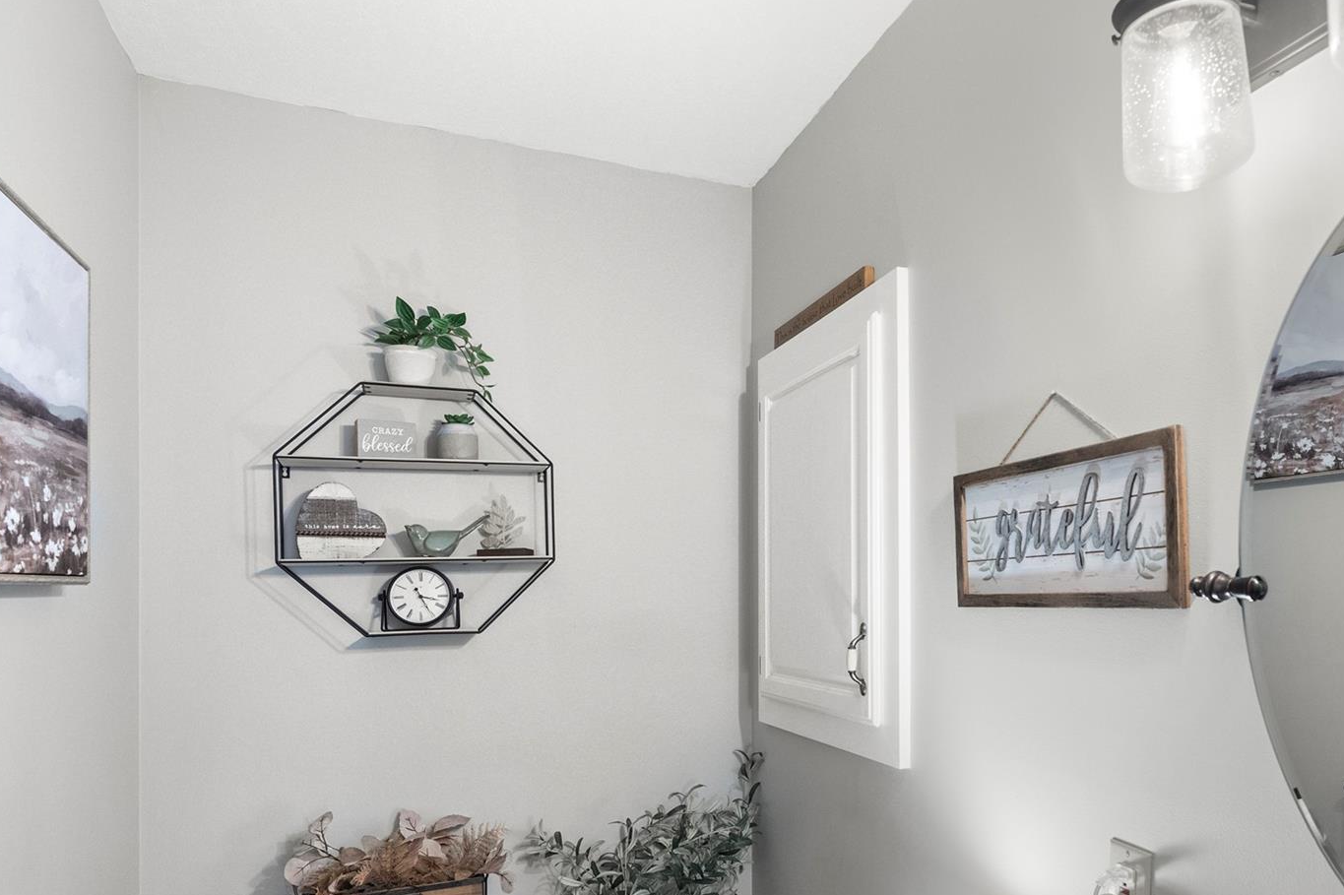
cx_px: 853
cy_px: 628
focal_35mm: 24
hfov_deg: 72.3
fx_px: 896
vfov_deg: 51.6
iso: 10000
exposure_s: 1/30
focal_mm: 16
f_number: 5.6
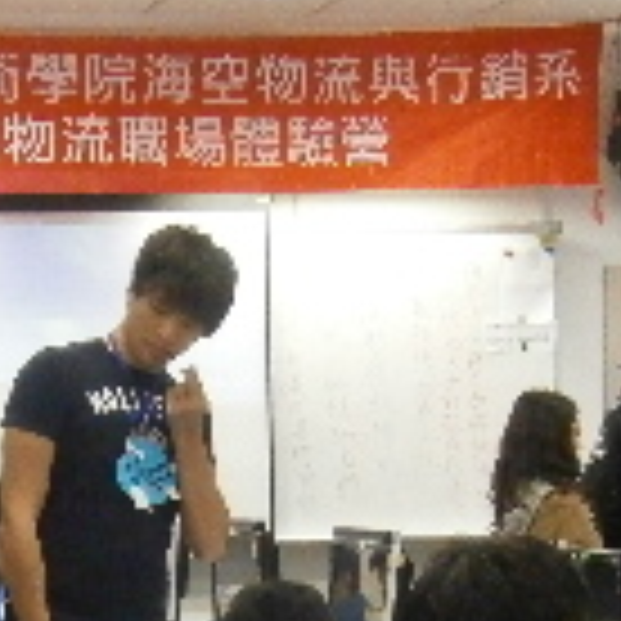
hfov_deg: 13.6
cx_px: 94
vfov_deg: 13.3
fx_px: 2578
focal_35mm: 127
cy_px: 806
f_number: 2.9
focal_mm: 5.5
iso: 800
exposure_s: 1/160
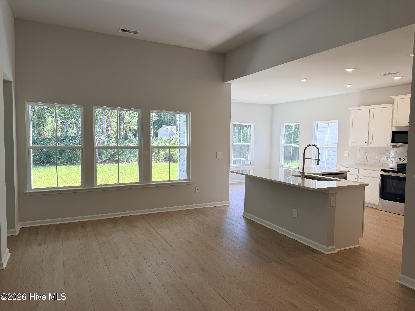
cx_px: 208
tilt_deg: -4.1
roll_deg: -0.8
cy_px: 156
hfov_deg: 71.6
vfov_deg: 56.8
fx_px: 288
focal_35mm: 24
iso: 64
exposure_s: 1/291
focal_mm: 6.76
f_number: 1.78
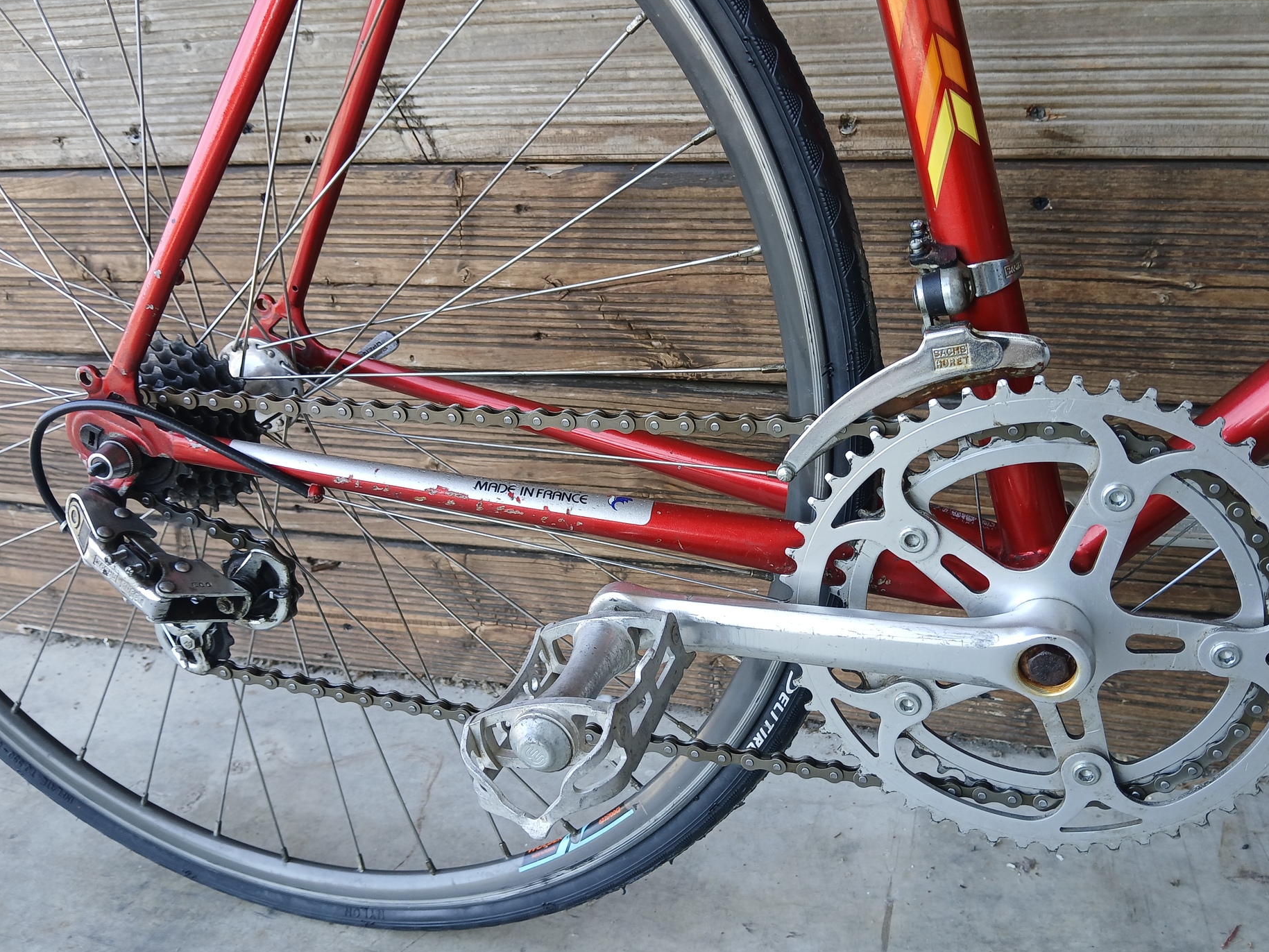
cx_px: 695
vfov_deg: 48.2
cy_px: 476
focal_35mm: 29
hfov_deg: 61.5
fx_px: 1063
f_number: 1.8
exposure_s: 1/50
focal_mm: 3.98
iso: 25
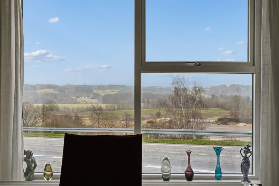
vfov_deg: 26.0
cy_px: 93
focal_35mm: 52
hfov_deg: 38.2
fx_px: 403
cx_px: 140
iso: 1250
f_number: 8
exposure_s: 1/100
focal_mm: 35
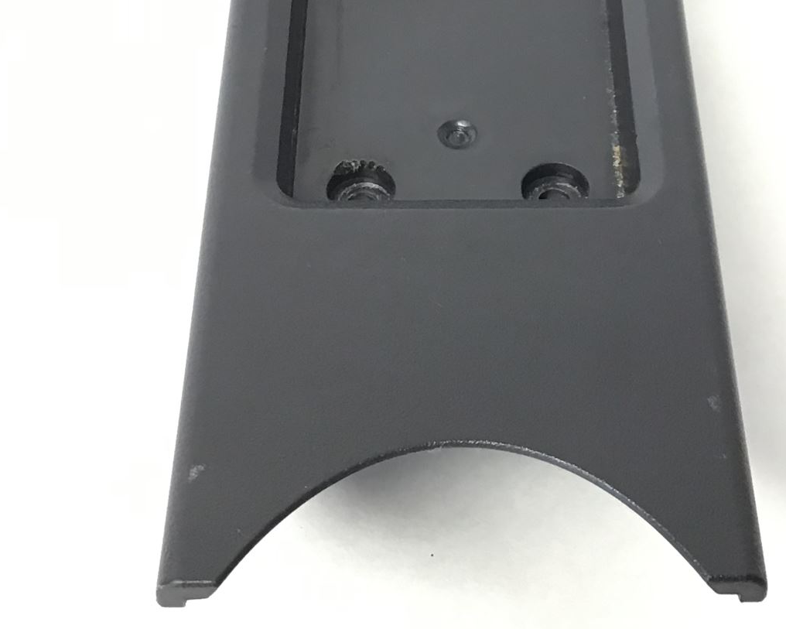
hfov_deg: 27.9
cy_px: 154
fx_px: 1582
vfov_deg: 22.3
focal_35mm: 68
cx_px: 458
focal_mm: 3.3
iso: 80
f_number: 2.4
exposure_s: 1/30
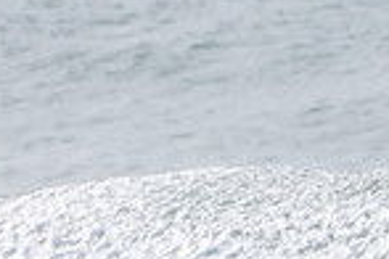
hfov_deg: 0.7
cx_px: 437
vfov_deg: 0.5
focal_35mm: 2951
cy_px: 371
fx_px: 31885
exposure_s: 1/2000
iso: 250
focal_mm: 500
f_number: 5.6
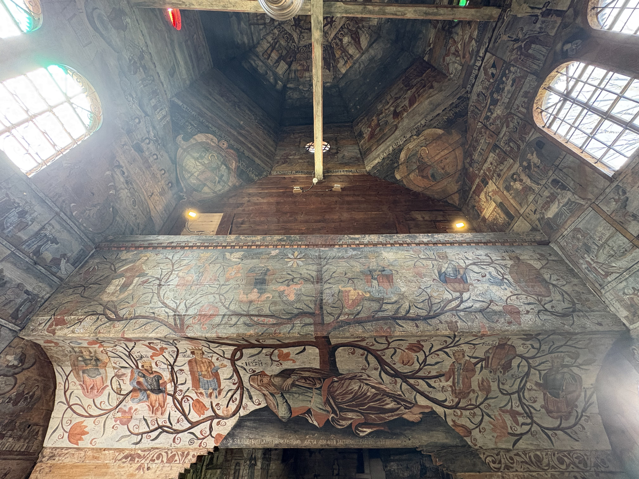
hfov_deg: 102.1
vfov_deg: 85.7
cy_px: 240
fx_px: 258
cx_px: 320
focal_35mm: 14
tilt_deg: +45.5
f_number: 2.2
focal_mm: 2.22
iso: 320
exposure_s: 1/50
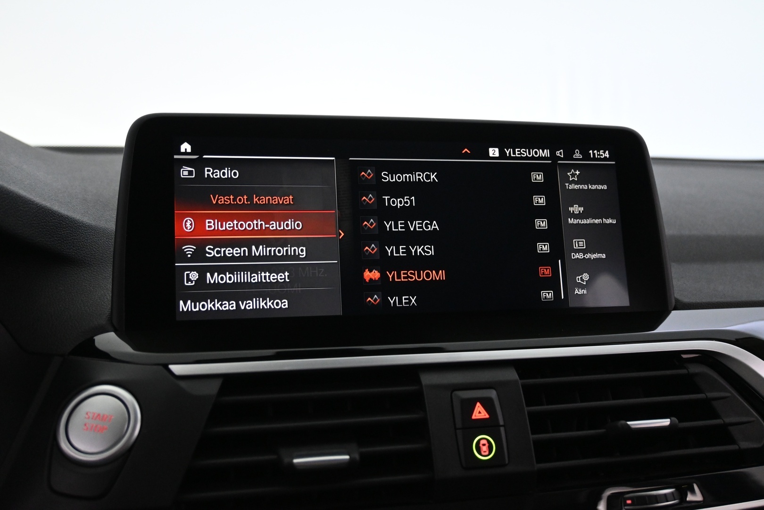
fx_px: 732
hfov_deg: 55.1
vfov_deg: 38.4
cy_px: 255
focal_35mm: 34
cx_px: 382
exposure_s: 1/40
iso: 2800
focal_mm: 23
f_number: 4.2
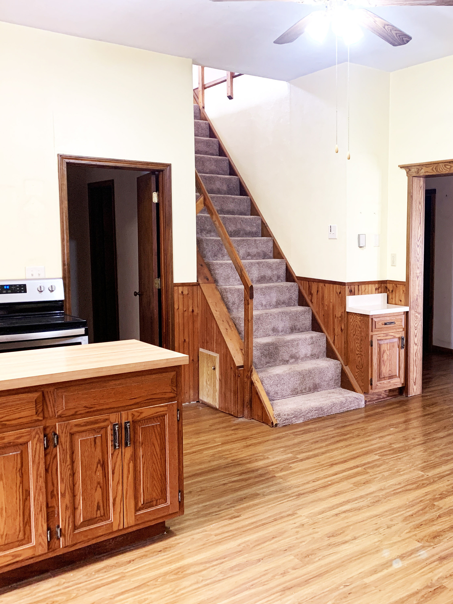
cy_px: 302
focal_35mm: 35
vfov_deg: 52.6
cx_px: 366
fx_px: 611
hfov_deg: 39.0
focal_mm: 4.25
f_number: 1.8
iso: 320
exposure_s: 1/40
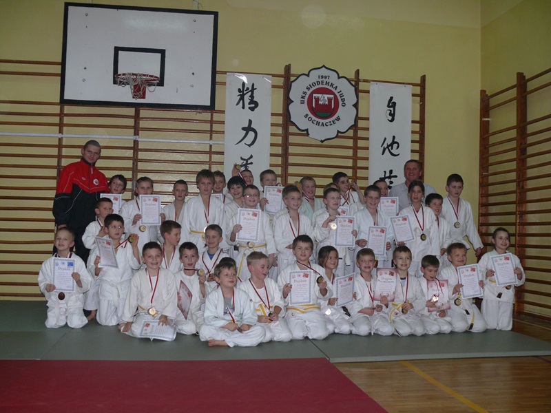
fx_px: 589
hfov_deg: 50.1
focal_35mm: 37
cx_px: 276
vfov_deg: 38.7
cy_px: 206
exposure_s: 1/30
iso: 125
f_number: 2.8
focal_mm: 7.8
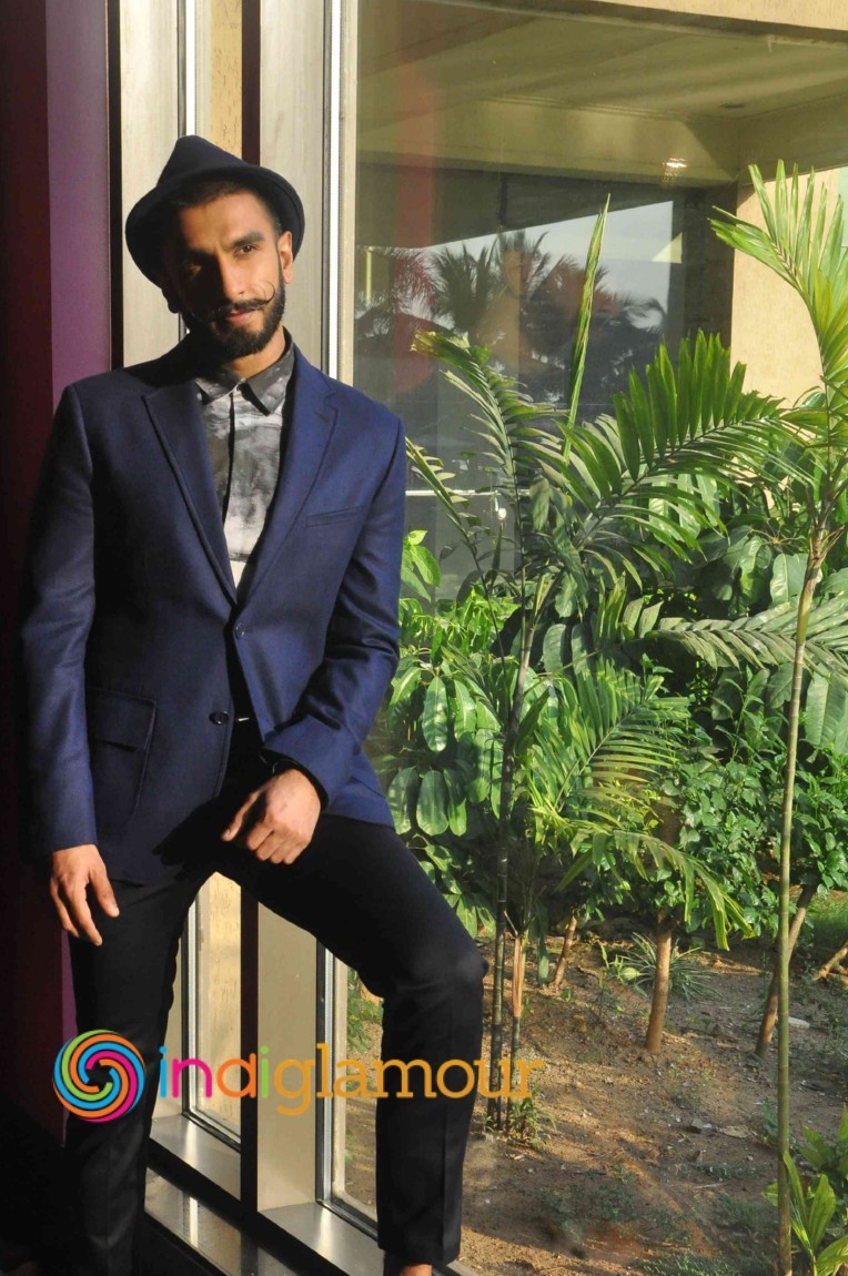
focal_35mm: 55
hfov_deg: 24.5
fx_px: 1948
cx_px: 297
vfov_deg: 36.2
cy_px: 745
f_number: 10
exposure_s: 1/160
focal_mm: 28
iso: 1000
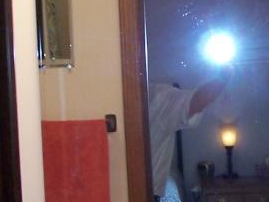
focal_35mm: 137
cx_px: 327
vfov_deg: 10.8
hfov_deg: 14.0
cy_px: 156
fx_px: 1065
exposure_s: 1/60
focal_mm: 6
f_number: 3
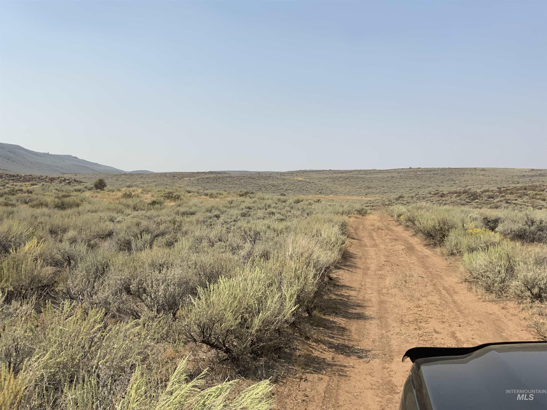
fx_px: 458
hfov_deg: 61.7
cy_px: 205
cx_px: 274
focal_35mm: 29
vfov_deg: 48.2
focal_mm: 3
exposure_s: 1/3125
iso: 20
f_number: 1.8
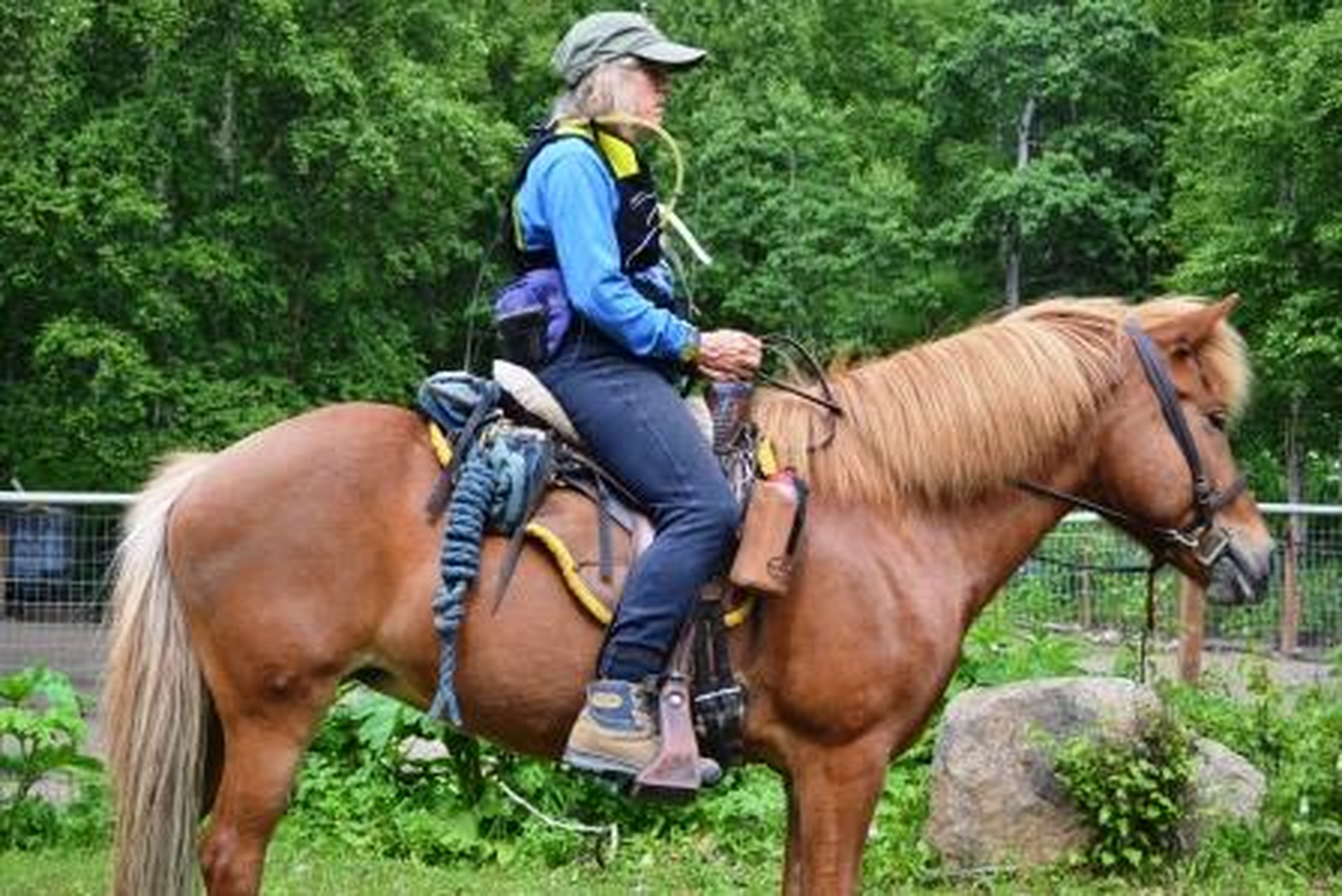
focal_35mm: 54
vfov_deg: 25.1
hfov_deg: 36.9
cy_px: 448
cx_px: 671
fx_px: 2014
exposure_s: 1/800
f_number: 5.6
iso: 400
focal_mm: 36
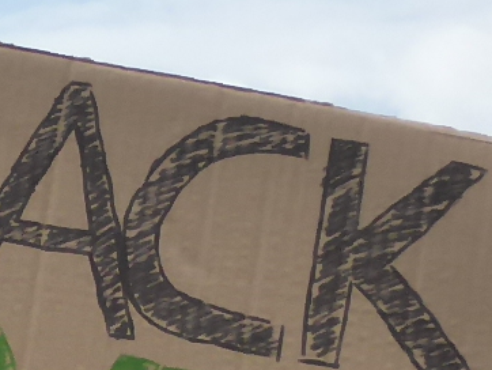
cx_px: -711
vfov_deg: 6.6
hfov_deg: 8.3
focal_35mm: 219
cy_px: 777
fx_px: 3115
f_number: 3.6
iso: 160
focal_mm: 5.4
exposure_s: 1/1000
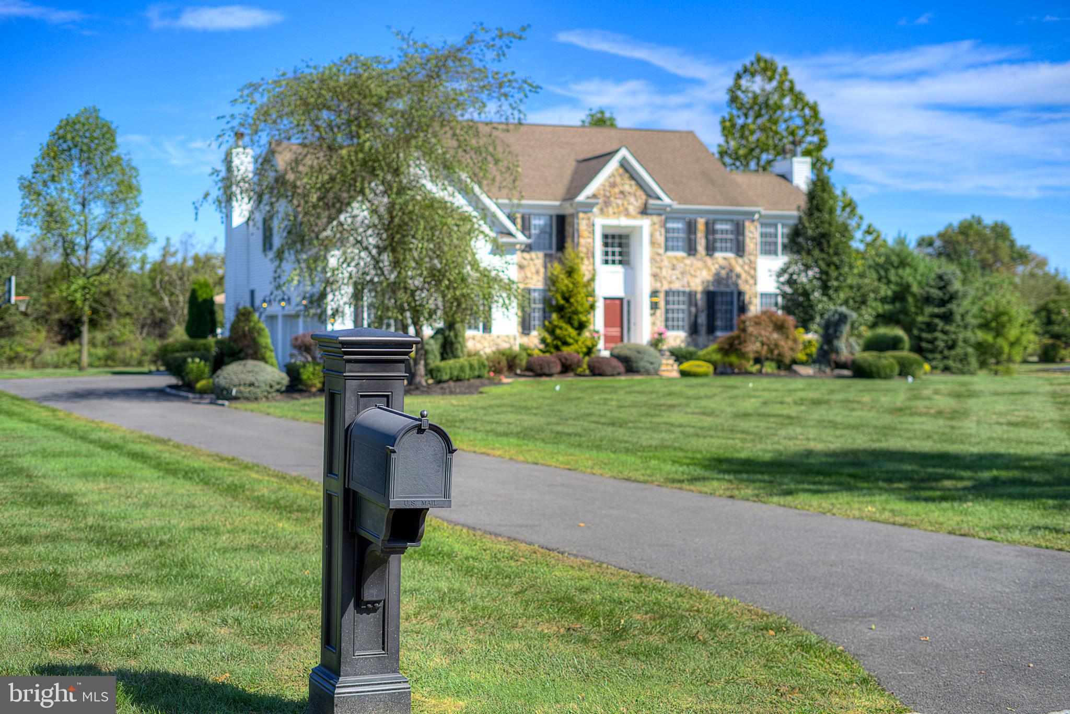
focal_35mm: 50
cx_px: 535
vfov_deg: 27.0
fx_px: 1487
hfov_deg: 39.6
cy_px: 357
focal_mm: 50
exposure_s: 1/1250
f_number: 2.8
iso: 100
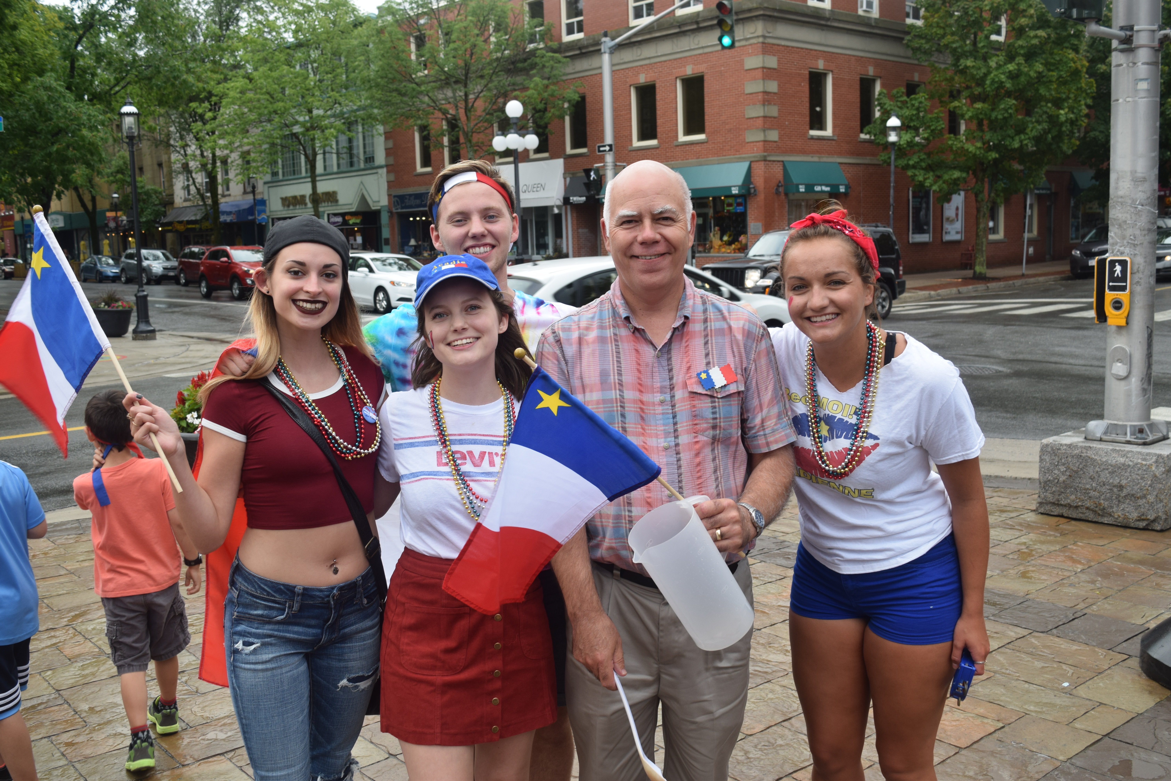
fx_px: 1122
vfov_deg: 38.4
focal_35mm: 34
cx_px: 586
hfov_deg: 55.1
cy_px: 390
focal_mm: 23
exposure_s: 1/125
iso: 200
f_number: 5.6
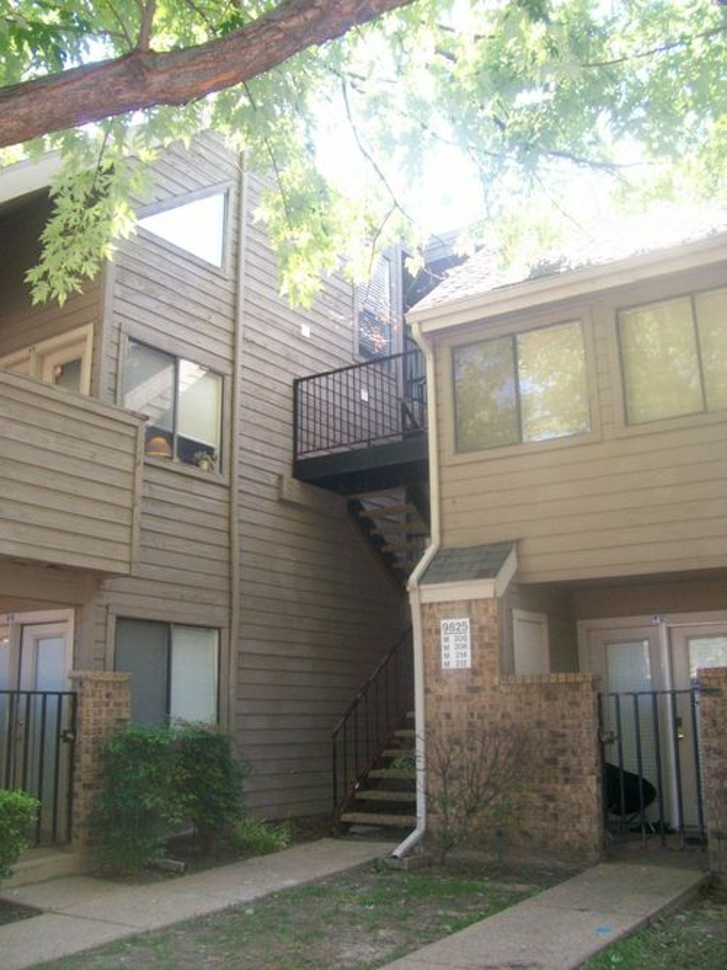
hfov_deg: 41.8
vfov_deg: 54.0
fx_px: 952
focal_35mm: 34
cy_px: 485
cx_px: 364
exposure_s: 1/112
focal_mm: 5.6
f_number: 2.7
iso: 140
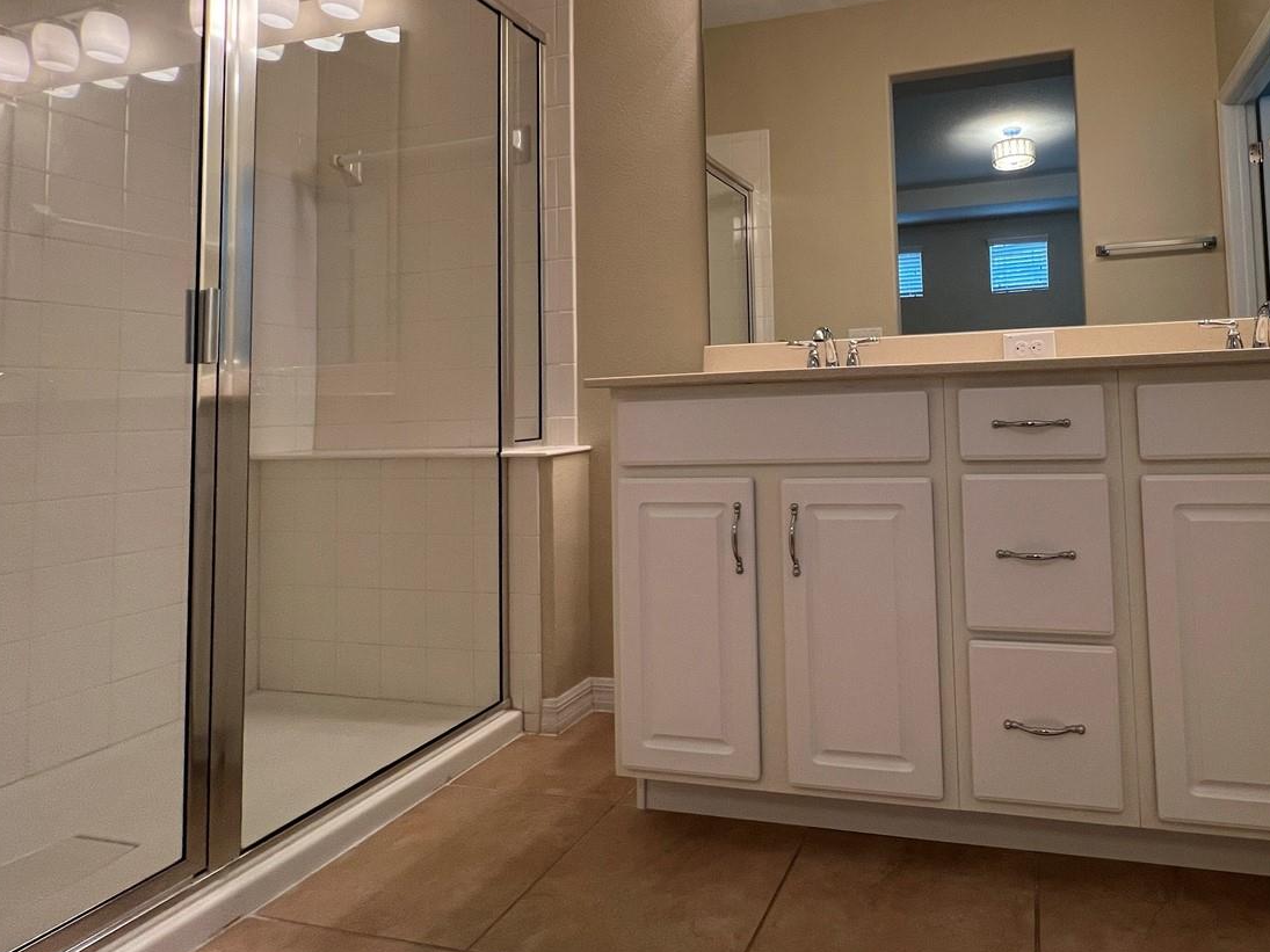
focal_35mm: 19
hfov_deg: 81.5
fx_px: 697
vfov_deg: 67.7
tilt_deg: +2.0
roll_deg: +2.2
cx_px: 859
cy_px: 362
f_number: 1.8
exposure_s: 1/60
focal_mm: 1.57
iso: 160
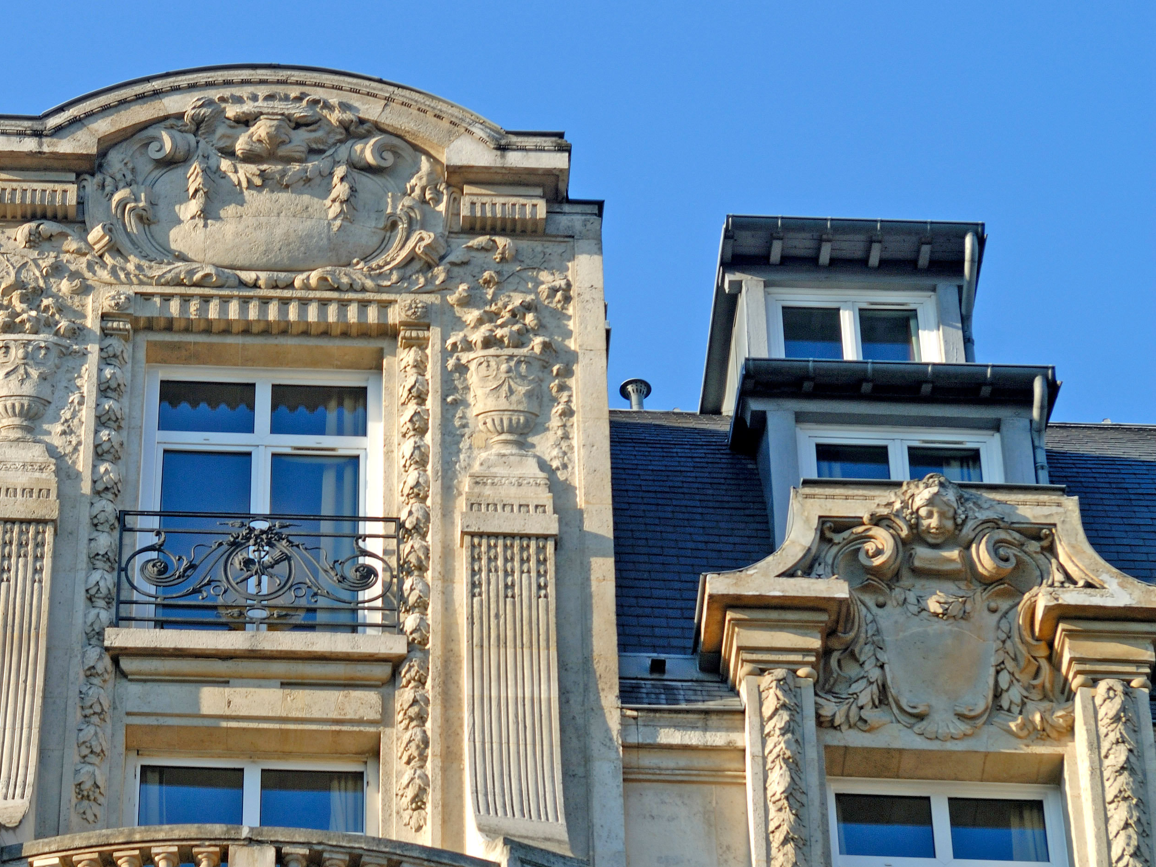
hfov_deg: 12.6
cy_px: 527
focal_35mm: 156
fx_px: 5210
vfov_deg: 9.5
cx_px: 268
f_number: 6.3
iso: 100
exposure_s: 1/160
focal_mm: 70
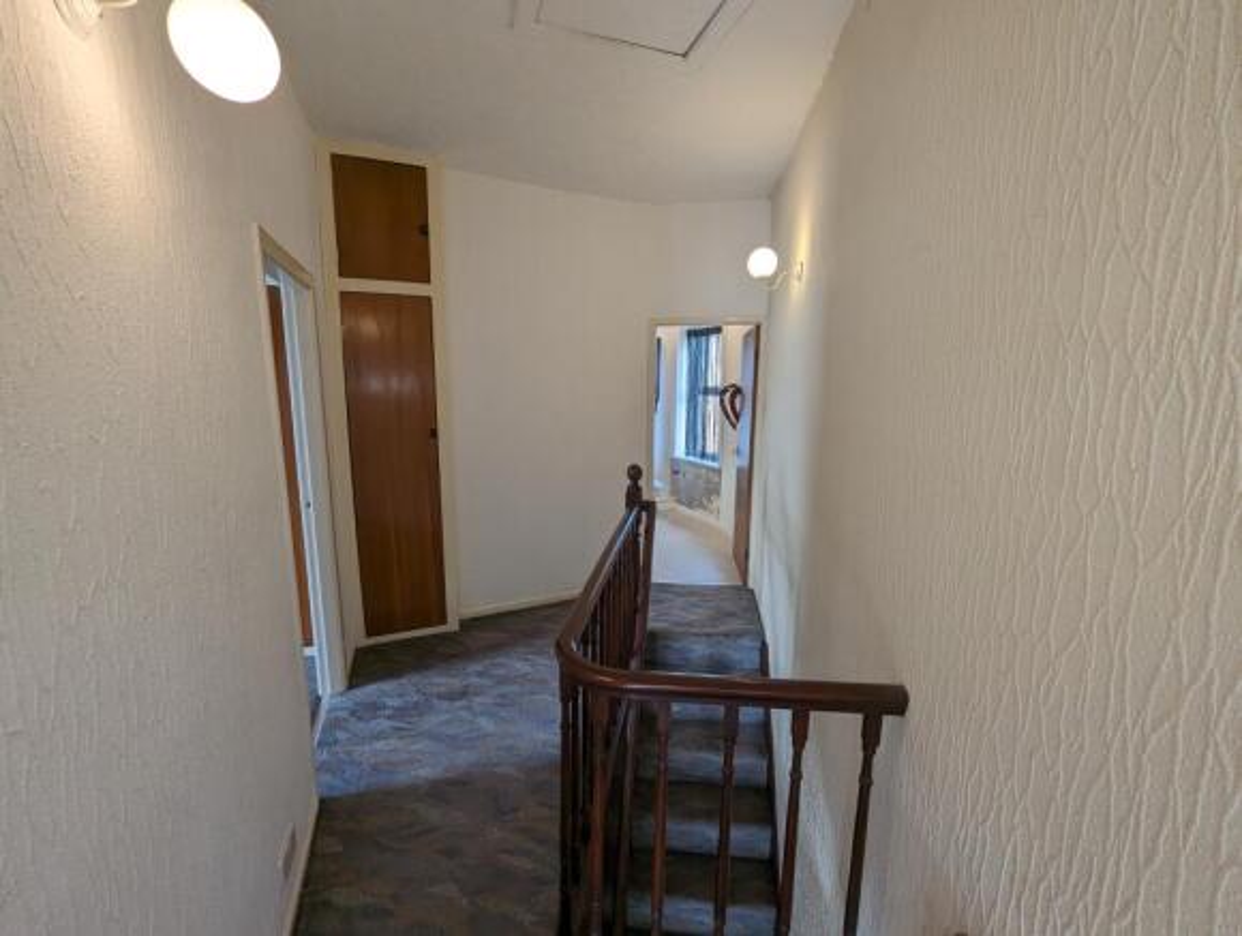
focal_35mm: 13
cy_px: 468
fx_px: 467
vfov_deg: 90.1
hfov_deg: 106.1
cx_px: 621
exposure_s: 1/37.2
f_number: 2.2
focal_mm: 1.95
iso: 48
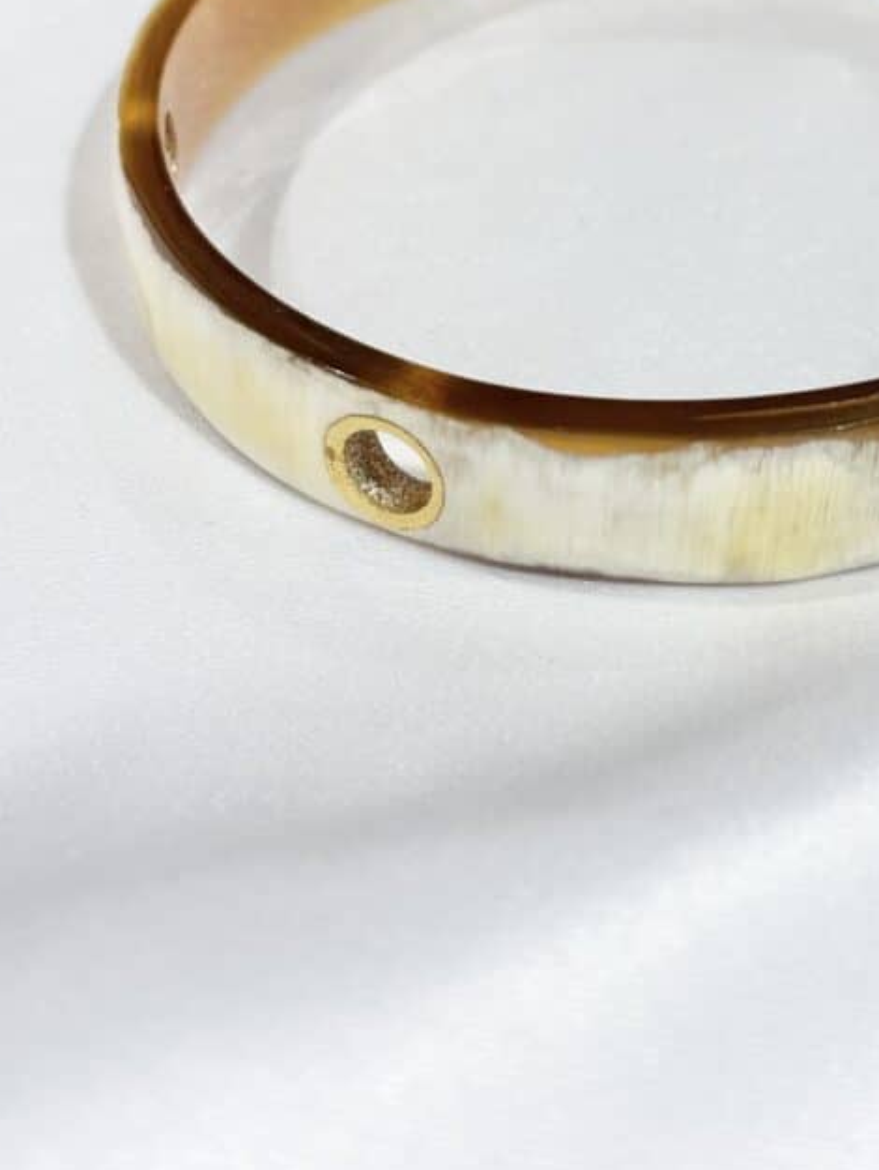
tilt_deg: -28.8
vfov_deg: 22.7
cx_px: 688
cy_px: 222
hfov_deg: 17.3
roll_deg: +5.0
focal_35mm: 85
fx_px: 2876
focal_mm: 5.96
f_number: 1.6
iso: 32
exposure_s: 1/242
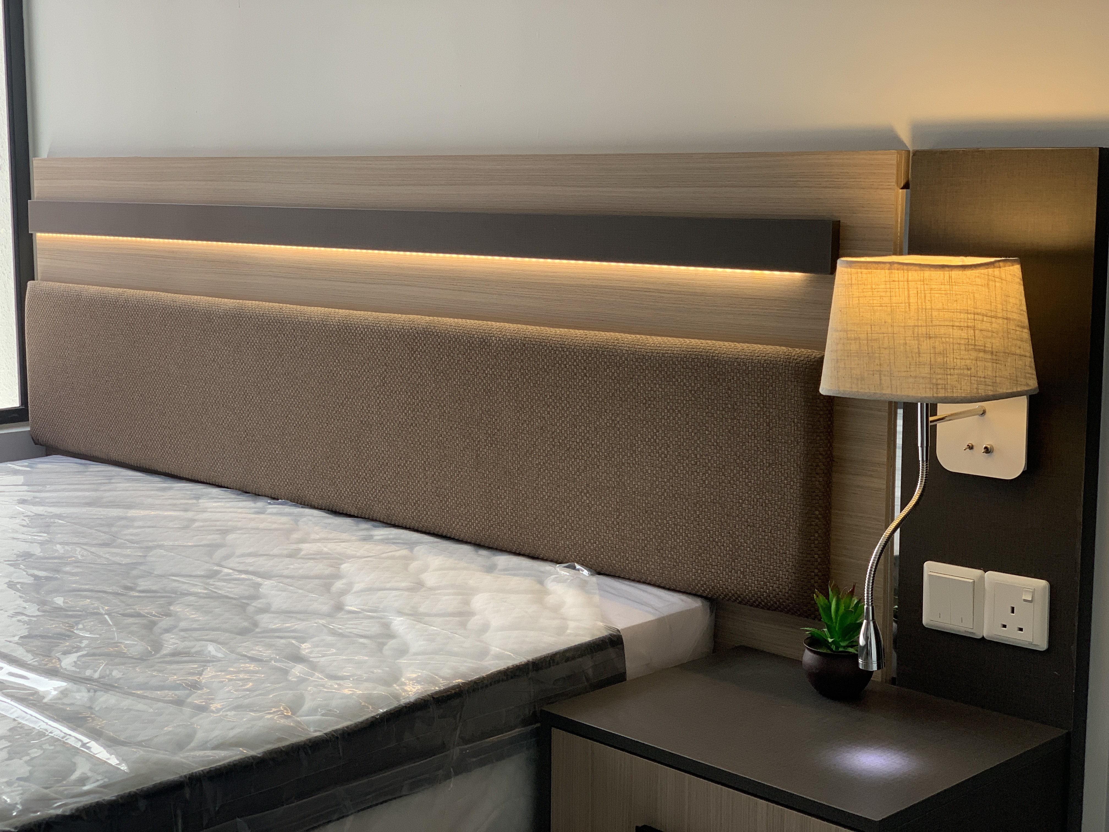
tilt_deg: -7.3
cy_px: 416
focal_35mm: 52
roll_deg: -1.0
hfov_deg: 36.8
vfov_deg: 28.0
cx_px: 554
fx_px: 1666
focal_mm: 6
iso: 64
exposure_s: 1/122
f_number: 2.4
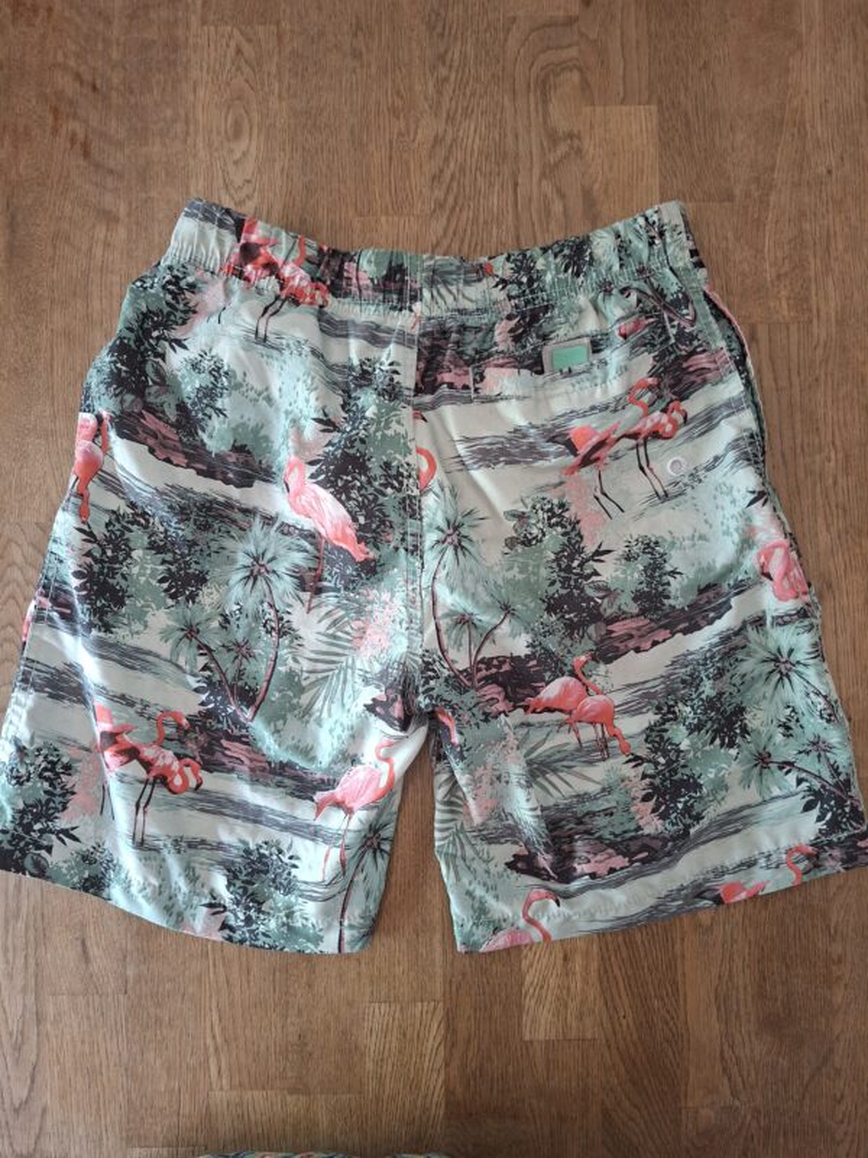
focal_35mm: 23
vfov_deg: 73.9
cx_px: 434
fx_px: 769
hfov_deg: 58.9
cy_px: 579
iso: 320
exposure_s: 1/33
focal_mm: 5.54
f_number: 1.8
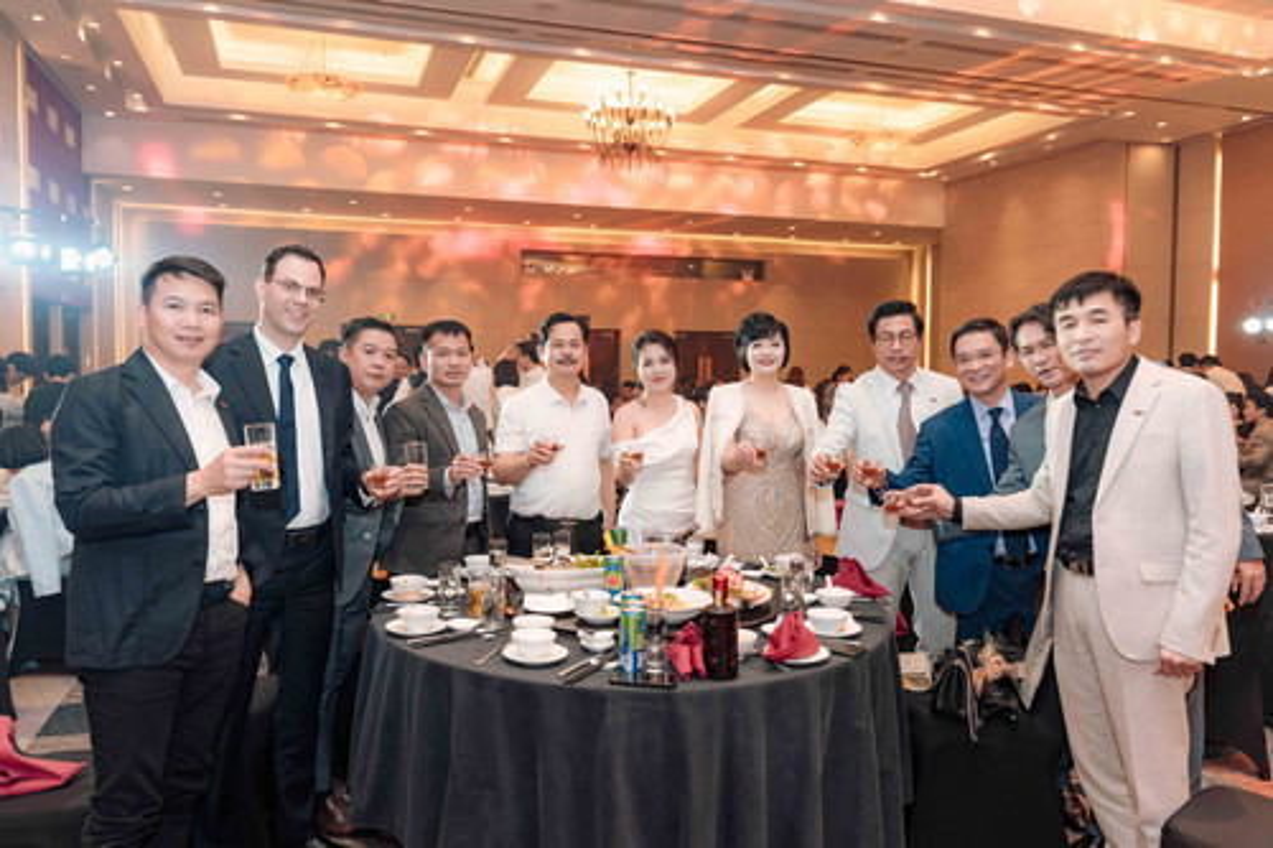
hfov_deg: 67.6
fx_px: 951
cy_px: 424
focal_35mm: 27
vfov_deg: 48.1
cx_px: 636
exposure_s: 1/160
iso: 1600
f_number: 3.5
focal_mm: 26.9
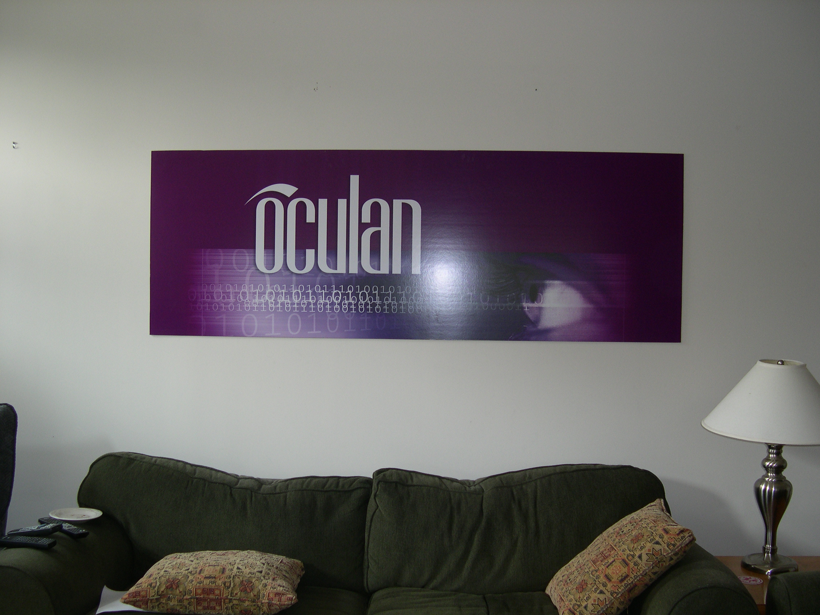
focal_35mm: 38
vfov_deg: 37.7
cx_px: 410
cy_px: 308
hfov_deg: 49.0
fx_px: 900
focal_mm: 8
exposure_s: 1/30
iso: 100
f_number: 2.8
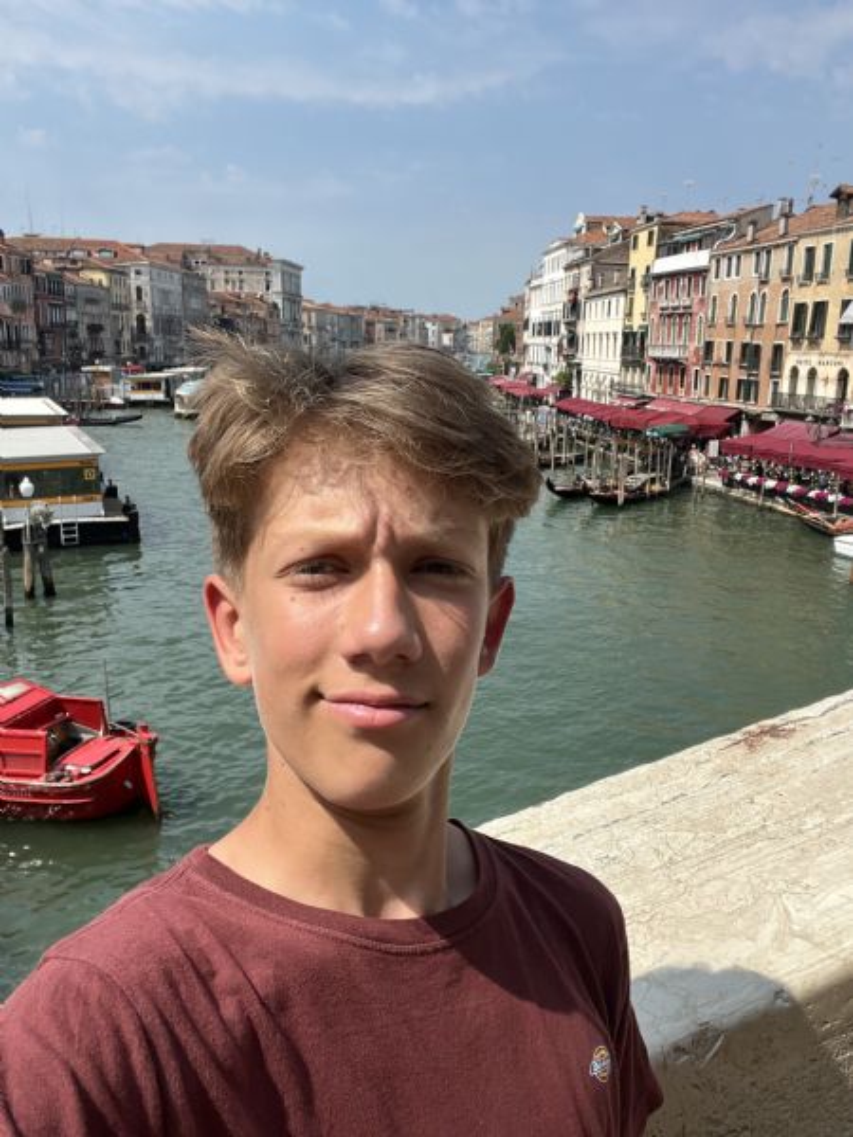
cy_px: 568
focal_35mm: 30
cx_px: 426
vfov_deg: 60.0
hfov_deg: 46.8
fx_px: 986
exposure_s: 1/1018
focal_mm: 2.71
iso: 32
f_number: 2.2
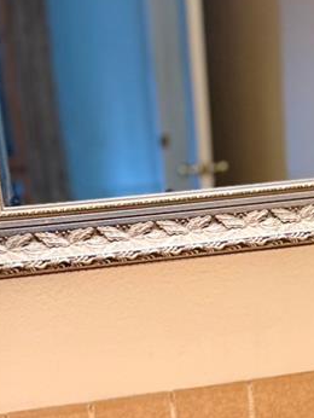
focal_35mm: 104
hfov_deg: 14.1
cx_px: 294
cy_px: 447
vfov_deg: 18.3
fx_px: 1256
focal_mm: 6.76
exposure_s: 1/60
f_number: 1.78
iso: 250
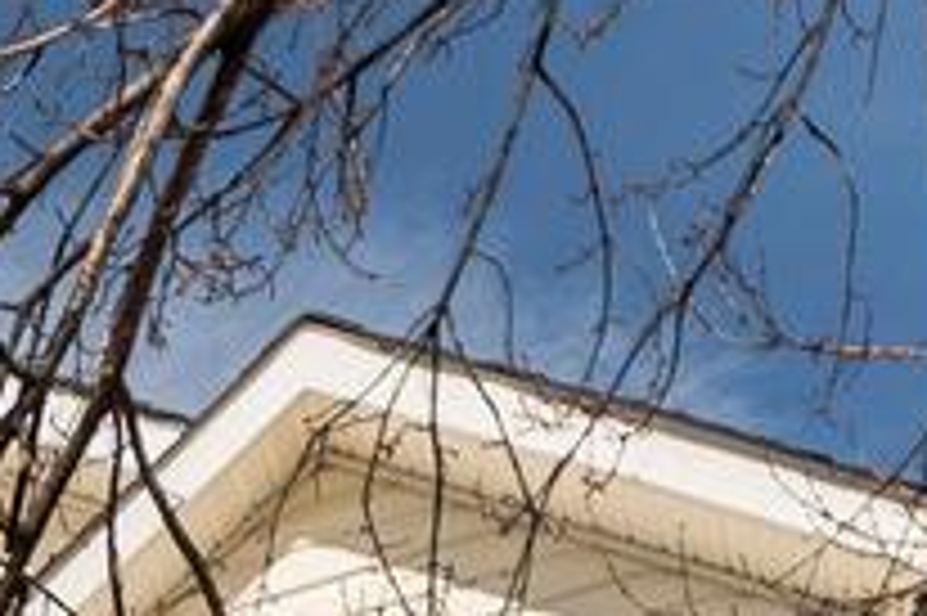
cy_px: 1992
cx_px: -891
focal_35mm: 105
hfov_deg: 15.7
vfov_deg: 9.4
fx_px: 2702
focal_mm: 15
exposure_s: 1/2000
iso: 50
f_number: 4
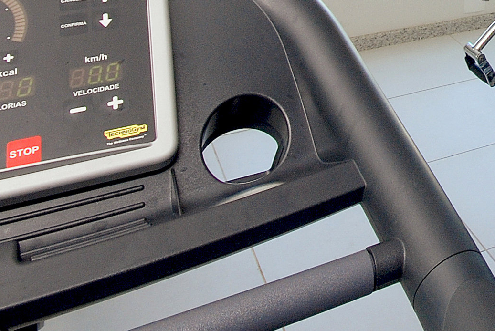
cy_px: -232
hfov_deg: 27.0
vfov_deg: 19.4
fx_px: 771
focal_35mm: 56
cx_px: 712
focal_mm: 10
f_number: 11
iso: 200
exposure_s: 1/20
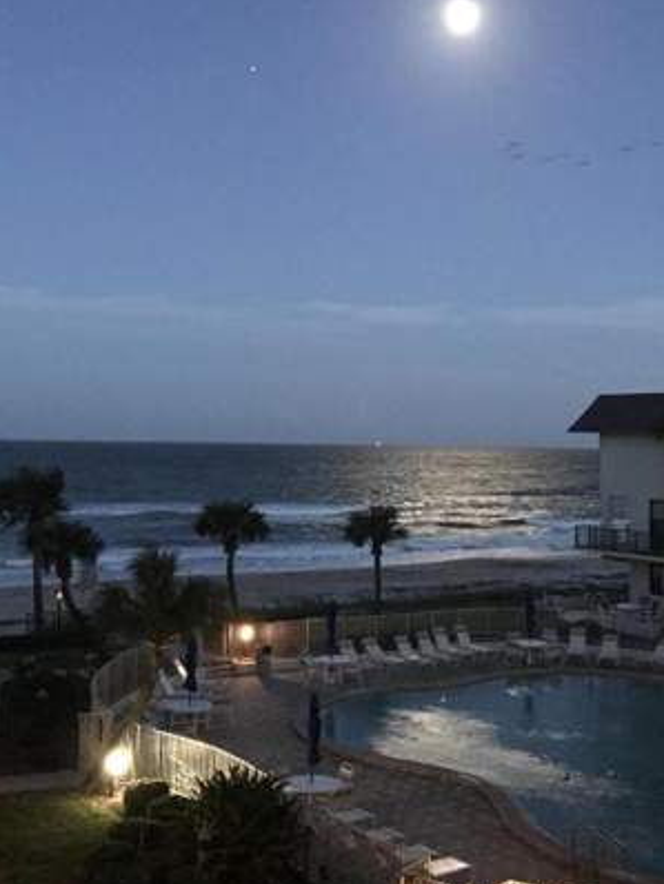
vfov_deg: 42.0
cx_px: 386
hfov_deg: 32.2
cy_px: 418
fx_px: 1150
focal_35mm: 45
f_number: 1.8
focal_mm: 3.99
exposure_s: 1/4
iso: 400
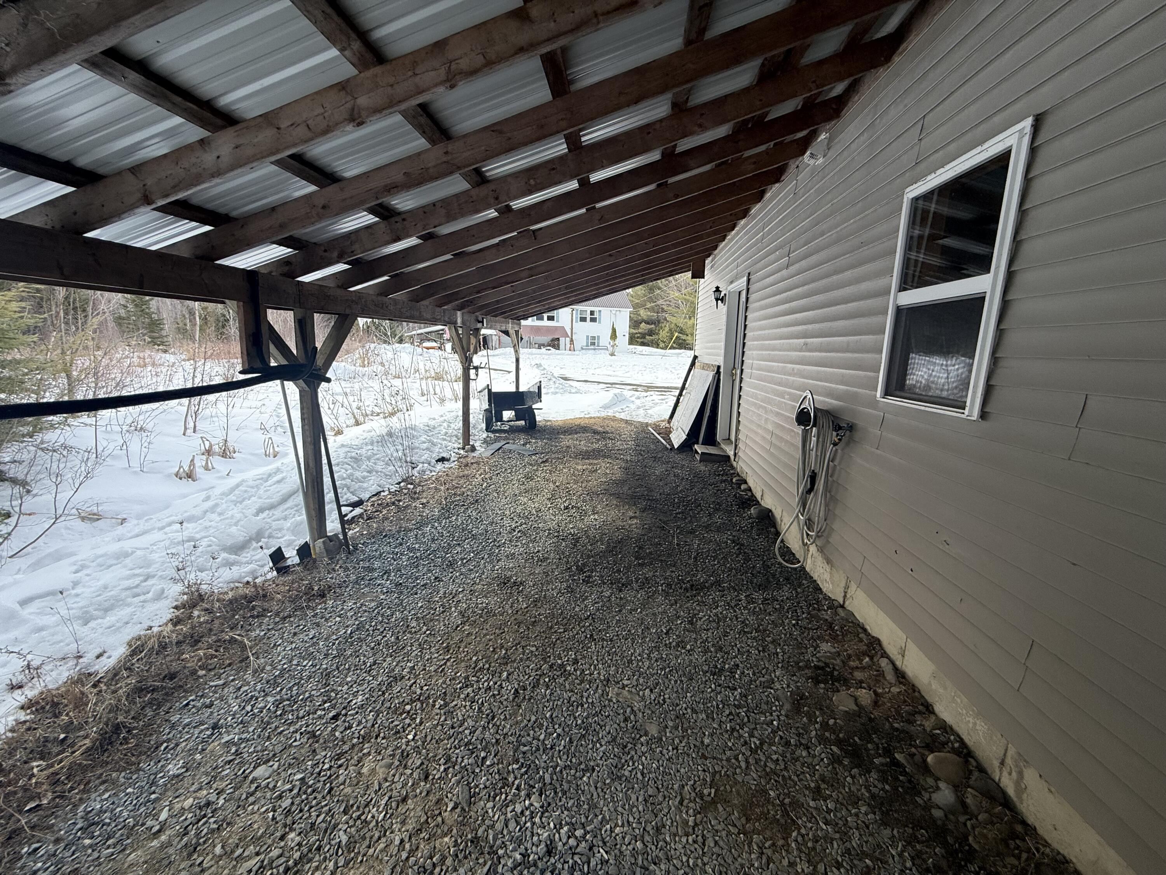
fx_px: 472
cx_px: 583
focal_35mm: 14
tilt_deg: -11.3
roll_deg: -1.5
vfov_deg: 85.7
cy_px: 438
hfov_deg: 102.1
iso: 64
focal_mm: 2.22
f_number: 2.2
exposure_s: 1/694
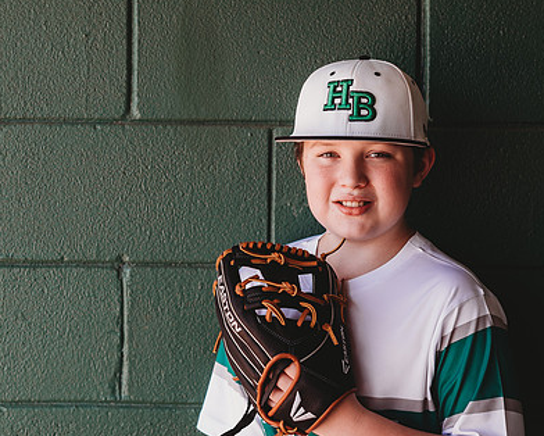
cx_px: 233
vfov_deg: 13.1
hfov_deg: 16.3
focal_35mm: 118
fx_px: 1901
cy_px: 240
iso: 100
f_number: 2.8
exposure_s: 1/160
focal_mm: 85
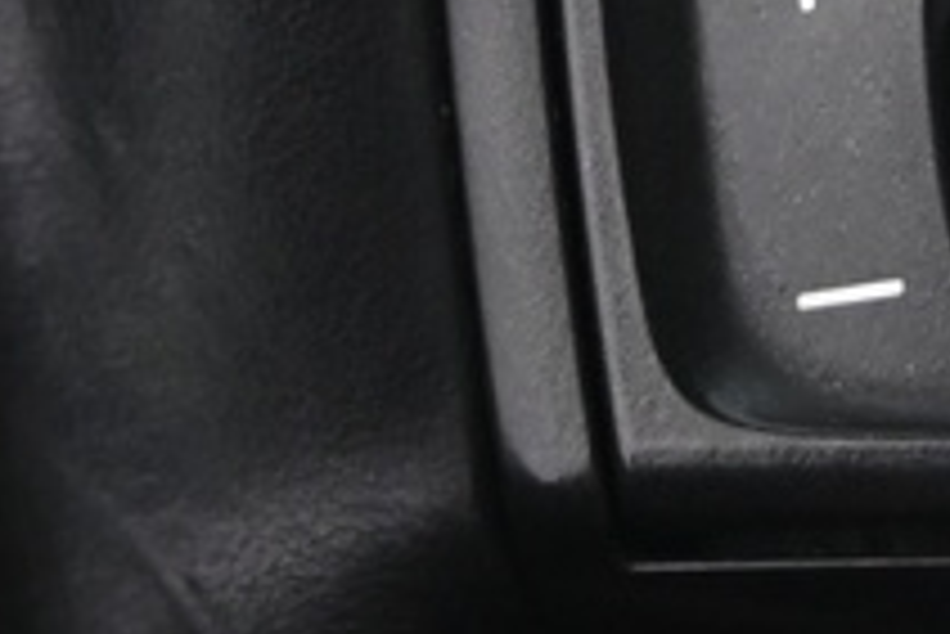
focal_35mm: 576
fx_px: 15210
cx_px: 365
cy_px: 9
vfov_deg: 2.4
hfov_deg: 3.6
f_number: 4
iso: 2000
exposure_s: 1/15
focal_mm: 75
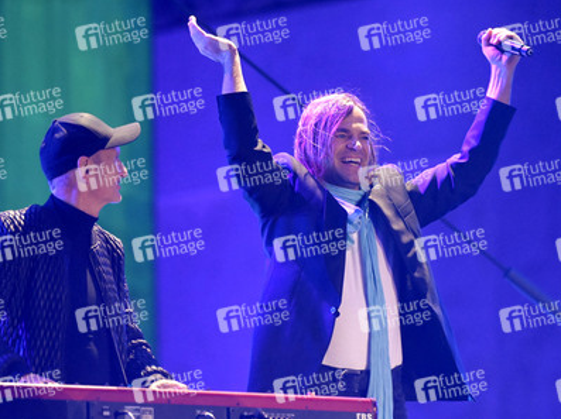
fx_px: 7254
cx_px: 272
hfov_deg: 4.4
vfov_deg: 3.3
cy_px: 210
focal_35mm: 448
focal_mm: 410
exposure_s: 1/640
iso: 12800
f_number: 5.6
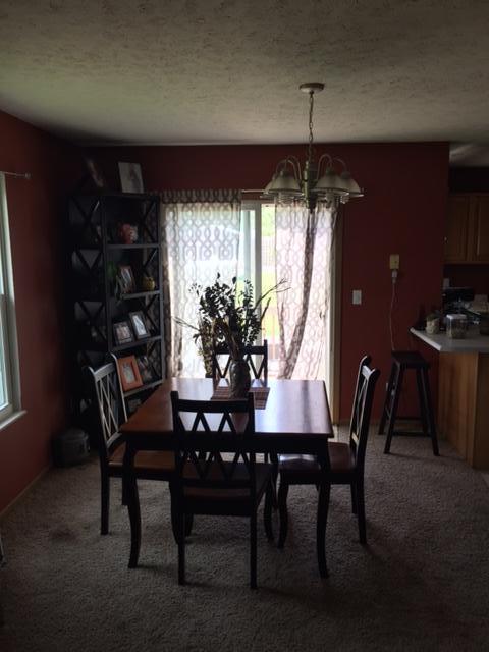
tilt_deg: -7.3
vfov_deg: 61.7
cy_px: 326
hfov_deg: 48.2
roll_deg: +0.5
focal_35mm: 29
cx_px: 244
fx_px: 546
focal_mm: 4.15
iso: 32
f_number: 2.2
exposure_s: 1/60
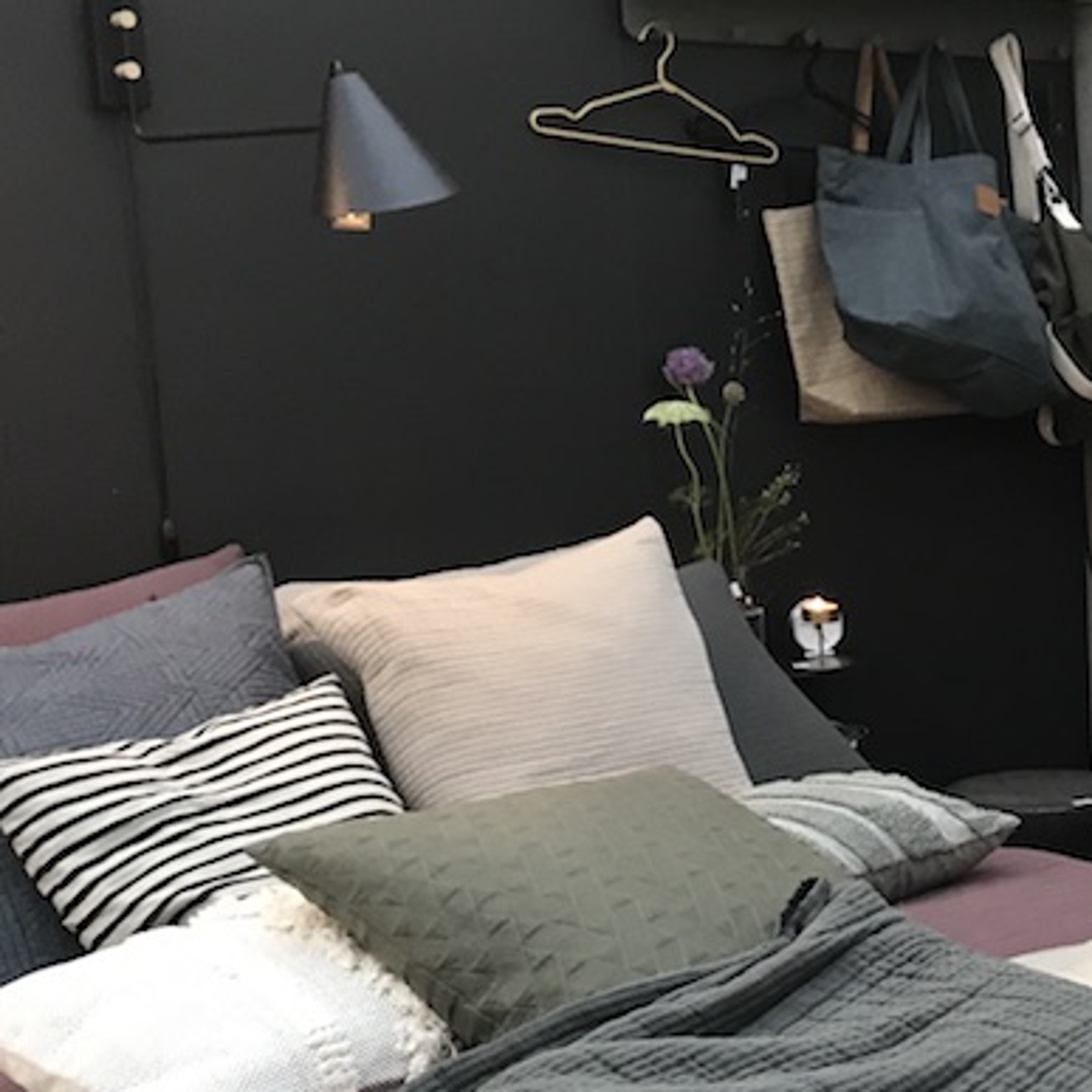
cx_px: 1185
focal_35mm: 64
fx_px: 2284
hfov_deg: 25.1
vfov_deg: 26.8
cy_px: 688
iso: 40
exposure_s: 1/25
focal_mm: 3.99
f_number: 1.8
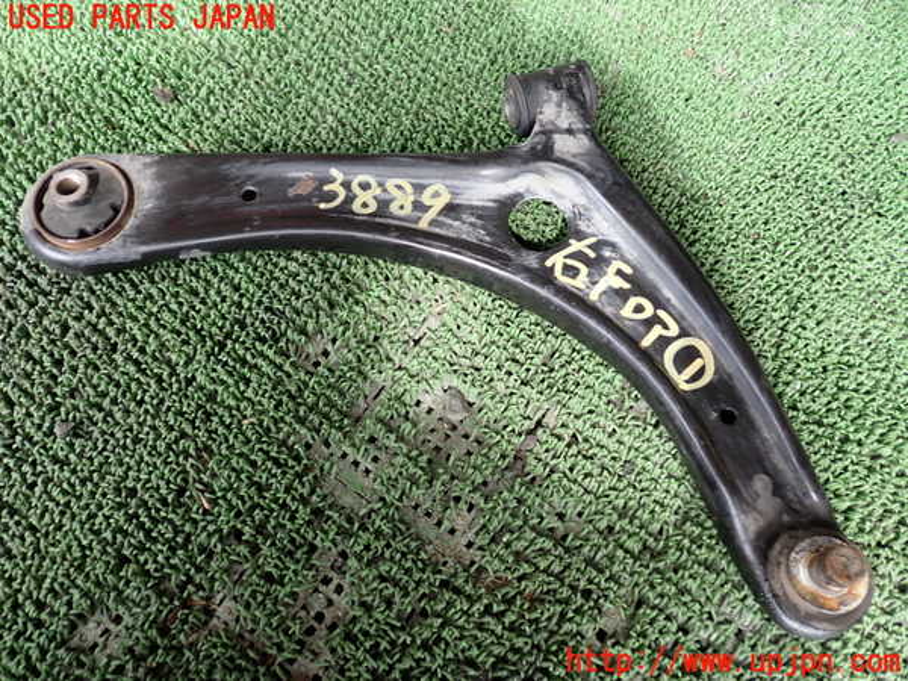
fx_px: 787
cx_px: 454
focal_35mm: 30
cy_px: 340
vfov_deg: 46.8
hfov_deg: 60.0
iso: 160
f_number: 2.3
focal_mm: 5.4
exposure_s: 1/125
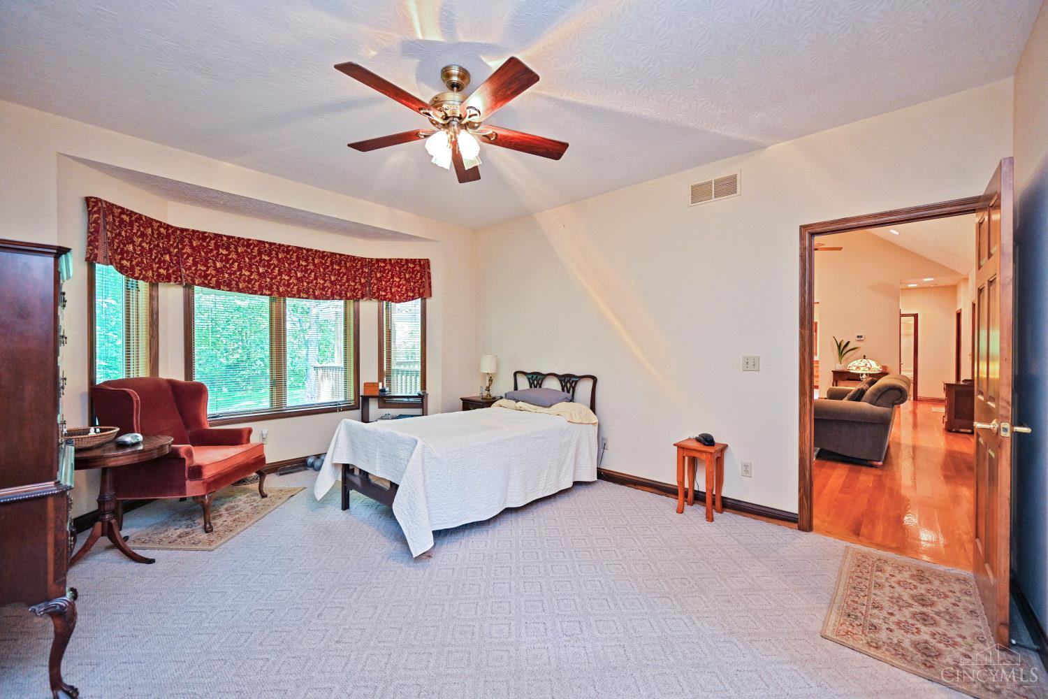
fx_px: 408
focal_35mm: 14
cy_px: 350
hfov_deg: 104.3
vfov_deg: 81.2
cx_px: 524
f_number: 4
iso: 1100
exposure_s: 1/60
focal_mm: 14
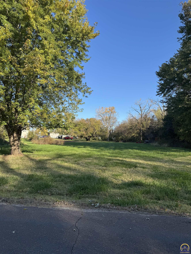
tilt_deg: +5.2
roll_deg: +1.3
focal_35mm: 24
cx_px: 96
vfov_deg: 71.6
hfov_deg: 56.8
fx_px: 177
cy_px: 127
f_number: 1.78
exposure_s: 1/1818
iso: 80
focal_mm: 6.76
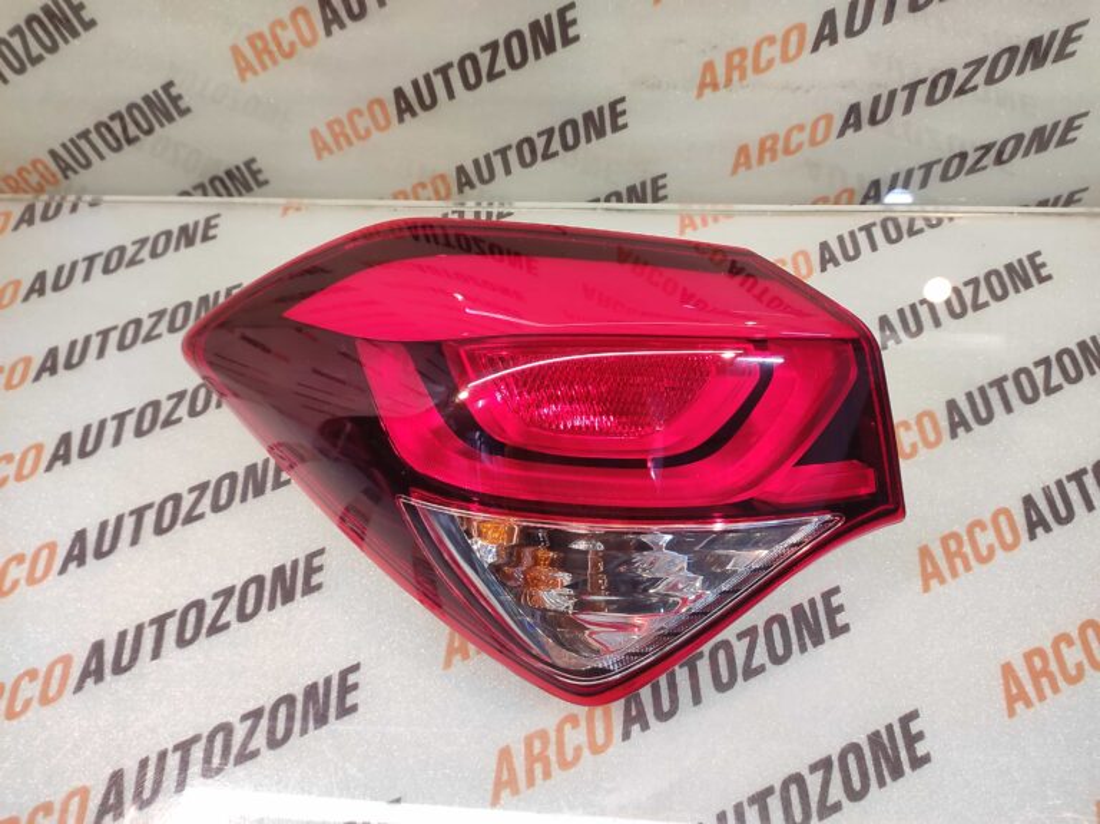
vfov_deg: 74.7
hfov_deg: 91.1
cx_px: 550
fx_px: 540
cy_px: 412
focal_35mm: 17
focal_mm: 4.74
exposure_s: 1/33
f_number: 1.79
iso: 215
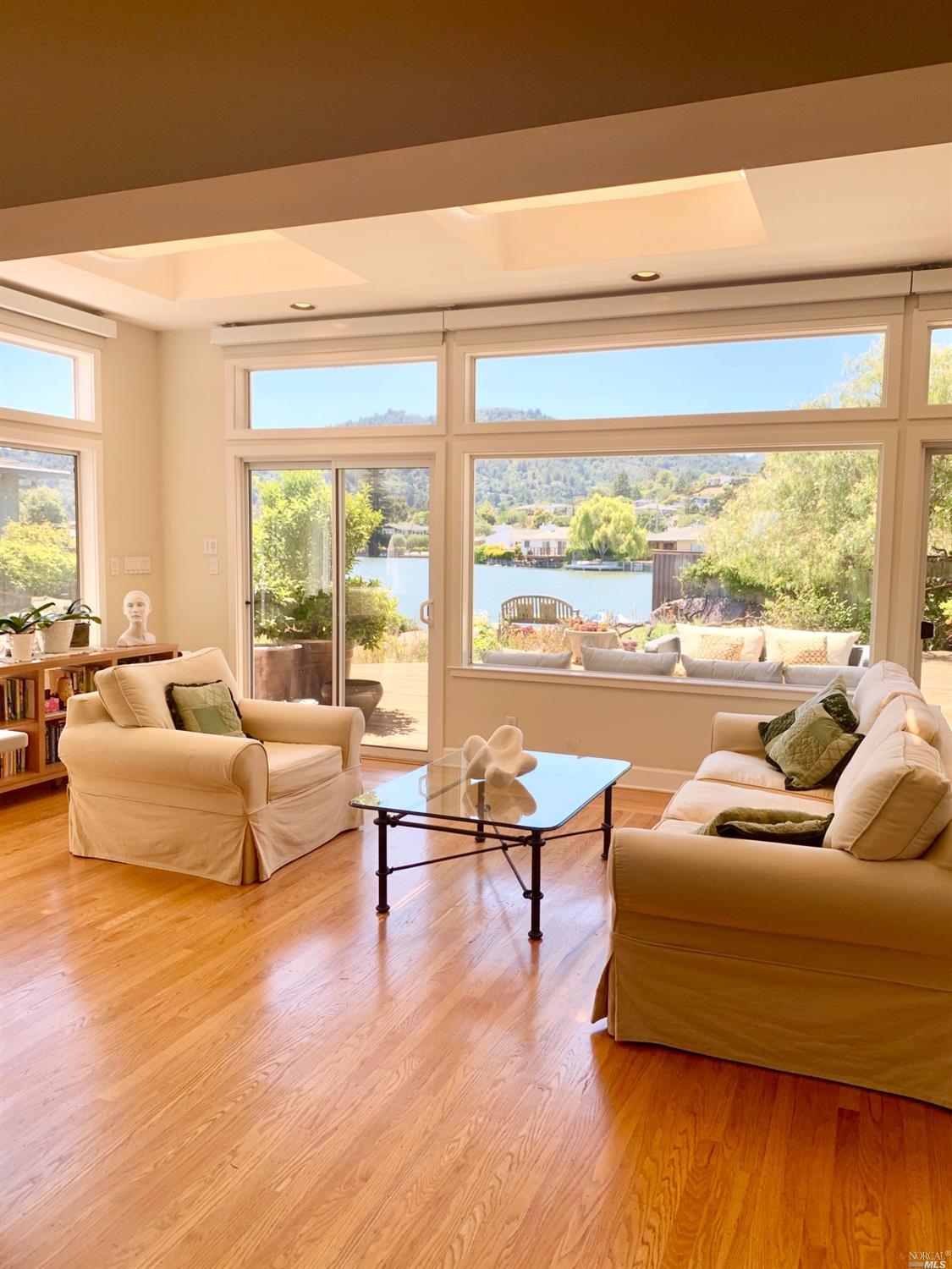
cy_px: 634
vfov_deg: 67.3
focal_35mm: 26
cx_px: 476
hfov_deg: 53.1
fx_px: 953
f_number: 1.8
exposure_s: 1/388
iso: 25
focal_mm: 4.25
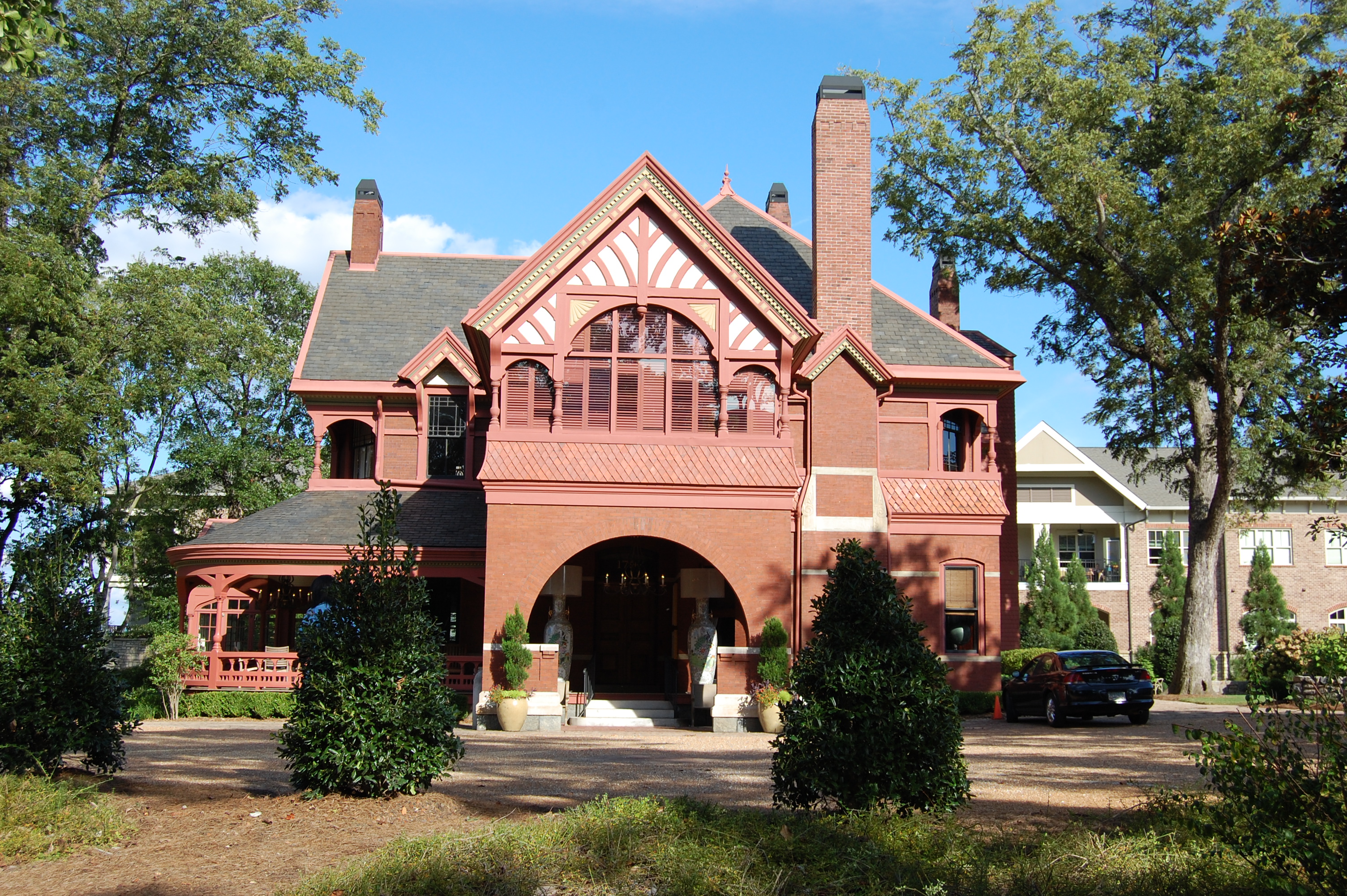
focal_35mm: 42
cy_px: 448
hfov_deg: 46.4
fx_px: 1570
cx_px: 674
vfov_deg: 31.8
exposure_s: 1/320
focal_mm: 28
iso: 200
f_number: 9
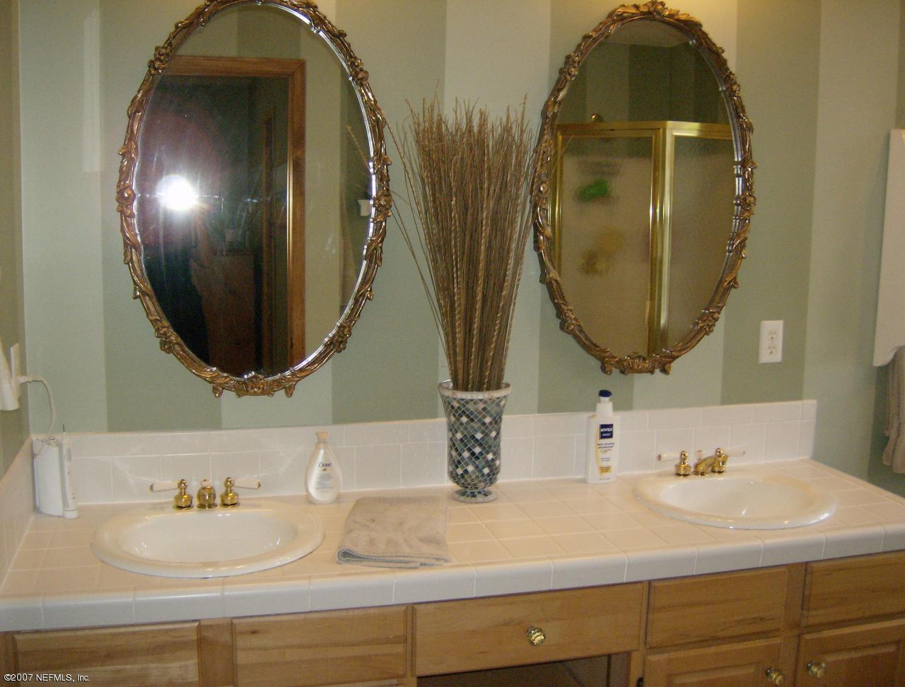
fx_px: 945
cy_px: 344
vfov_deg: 39.9
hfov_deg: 51.2
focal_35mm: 36
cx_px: 452
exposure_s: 1/60
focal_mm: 6
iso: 200
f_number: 2.8
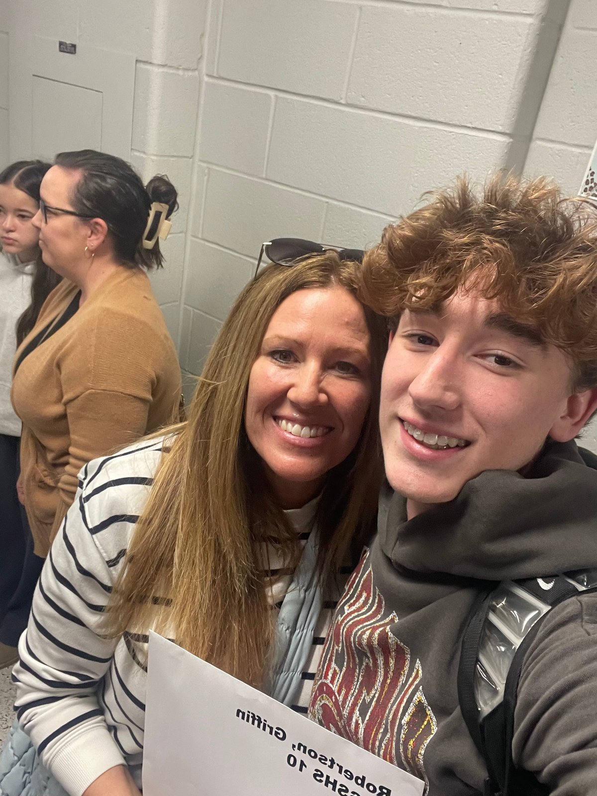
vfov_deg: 60.0
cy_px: 398
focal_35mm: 30
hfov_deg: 46.8
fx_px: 690
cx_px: 298
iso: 250
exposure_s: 1/60
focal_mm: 2.71
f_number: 2.2
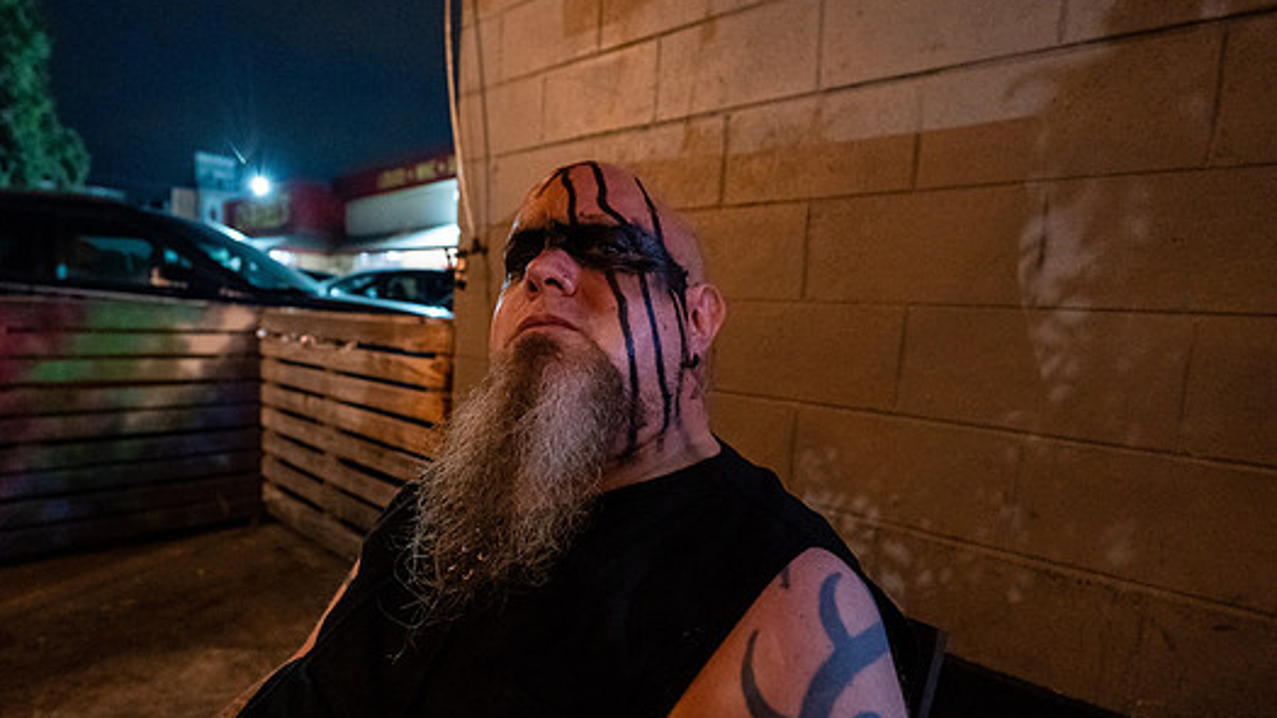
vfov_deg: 55.8
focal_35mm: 20
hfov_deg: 86.6
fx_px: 677
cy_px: 378
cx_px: 611
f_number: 2.8
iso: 3200
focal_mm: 14.6
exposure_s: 1/160
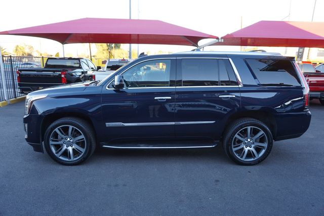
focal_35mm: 24
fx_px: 216
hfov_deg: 73.8
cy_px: 108
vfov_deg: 53.1
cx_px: 162
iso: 160
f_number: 4
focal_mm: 16
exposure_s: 1/60
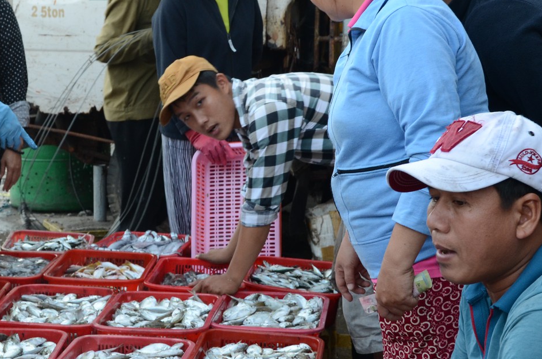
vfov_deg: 15.3
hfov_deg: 22.6
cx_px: 116
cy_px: 197
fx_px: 1337
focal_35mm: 89
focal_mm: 28
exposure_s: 1/60
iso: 400
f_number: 5.6
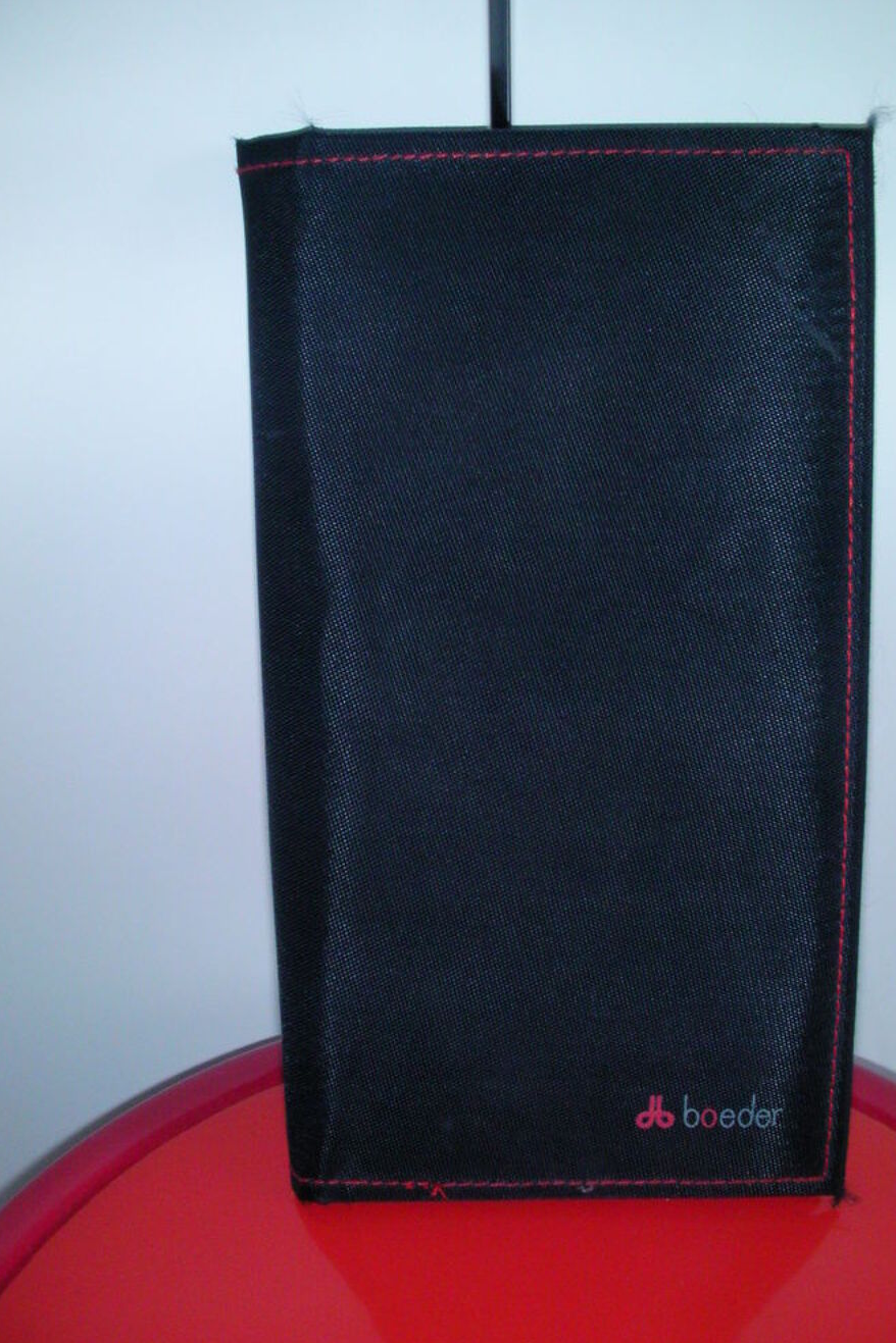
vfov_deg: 48.5
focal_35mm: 40
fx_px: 1493
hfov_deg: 33.4
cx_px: 500
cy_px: 678
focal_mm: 6.3
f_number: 5.6
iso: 200
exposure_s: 1/30
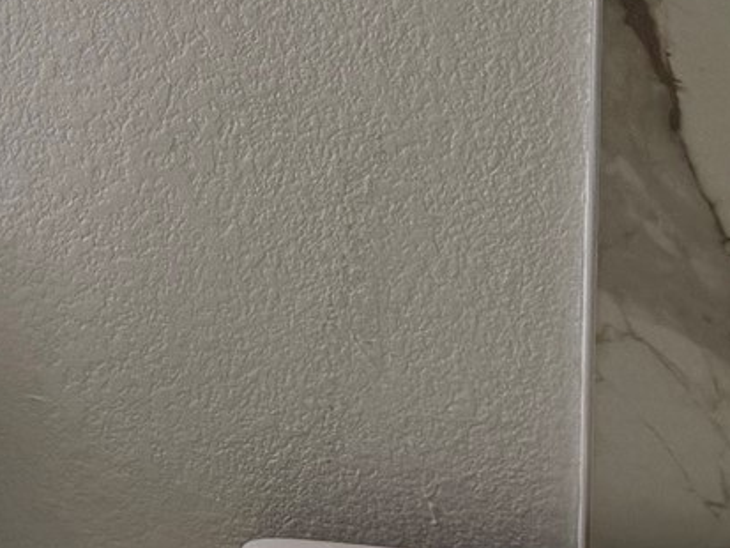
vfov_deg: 11.0
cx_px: -463
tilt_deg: -0.7
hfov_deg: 15.0
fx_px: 2510
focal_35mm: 119
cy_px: -649
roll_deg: -0.3
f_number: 1.78
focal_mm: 6.76
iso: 125
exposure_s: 1/239
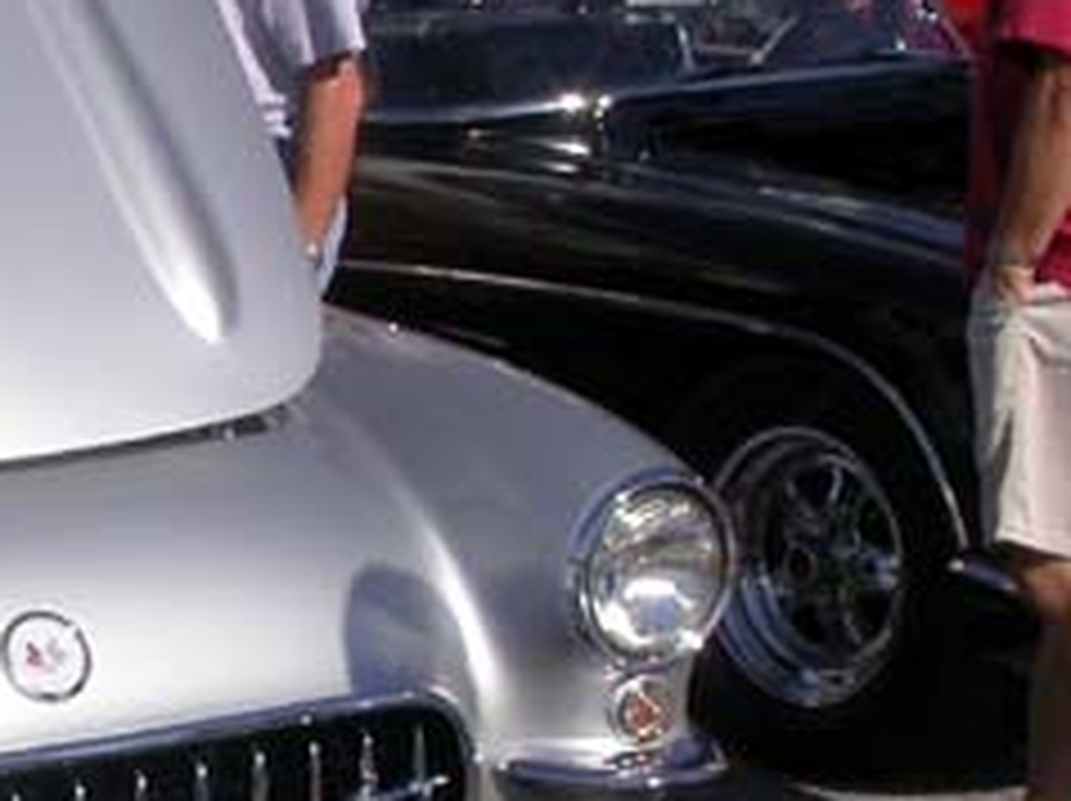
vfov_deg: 11.5
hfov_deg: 14.8
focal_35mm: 128
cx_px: -261
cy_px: 536
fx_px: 3956
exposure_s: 1/572
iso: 100
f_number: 7.5
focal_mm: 7.85
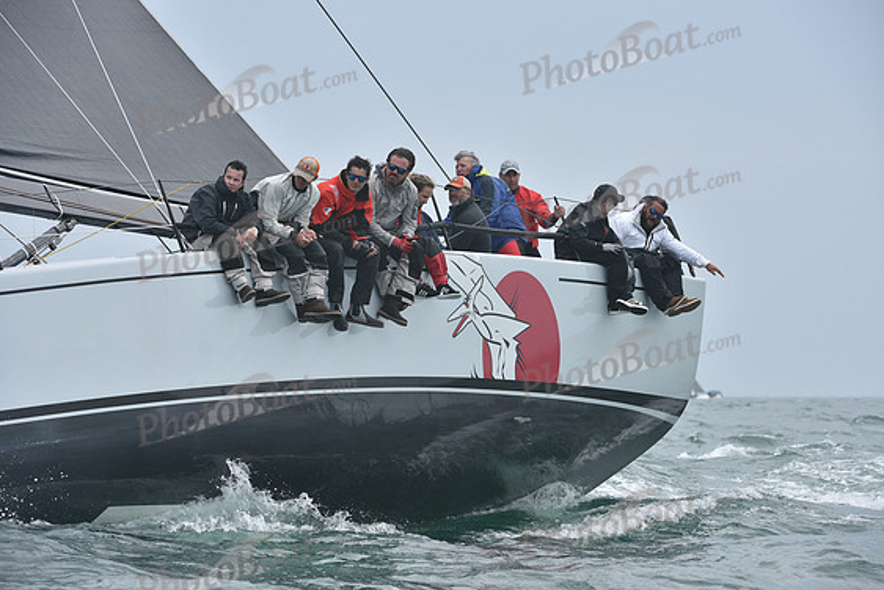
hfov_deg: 10.0
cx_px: 440
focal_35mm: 206
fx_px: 5061
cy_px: 302
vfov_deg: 6.7
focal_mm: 200
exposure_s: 1/1000
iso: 320
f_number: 7.1
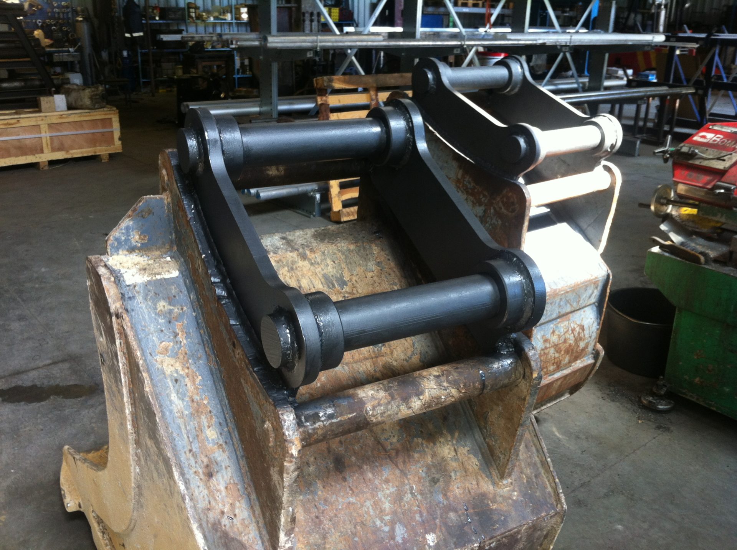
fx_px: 744
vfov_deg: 40.6
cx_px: 368
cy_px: 275
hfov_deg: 52.7
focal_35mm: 35
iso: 80
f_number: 2.8
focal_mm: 3.85
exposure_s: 1/17
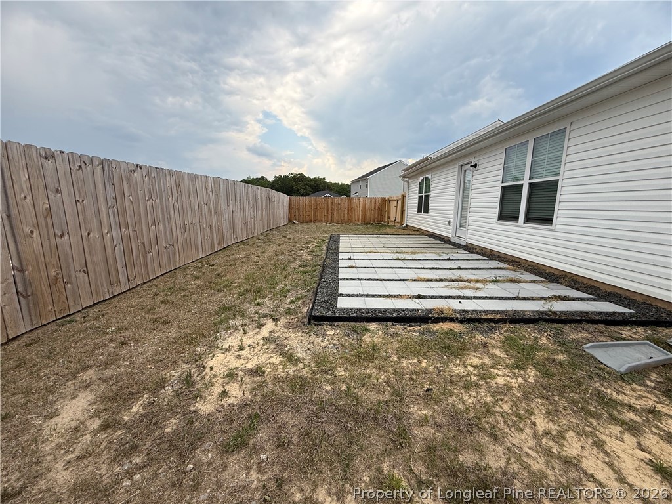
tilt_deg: -9.6
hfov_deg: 102.1
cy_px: 252
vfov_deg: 85.7
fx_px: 272
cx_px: 336
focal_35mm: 14
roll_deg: -0.5
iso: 50
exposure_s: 1/494
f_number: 2.2
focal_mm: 2.22
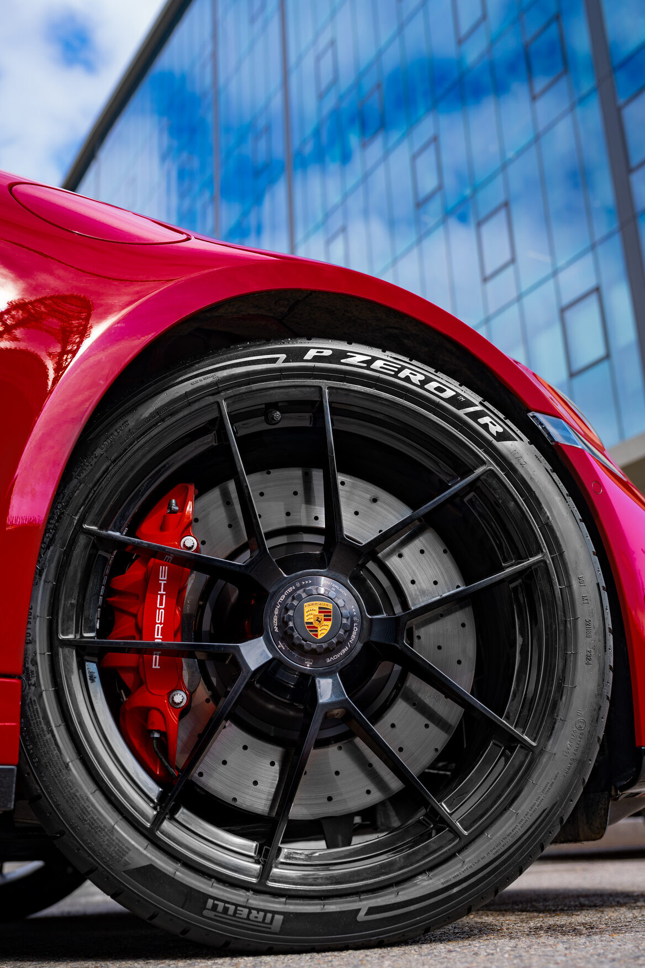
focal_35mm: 38
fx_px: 1021
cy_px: 484
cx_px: 322
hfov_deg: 35.1
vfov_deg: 50.7
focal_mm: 38
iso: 100
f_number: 4.5
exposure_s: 1/250
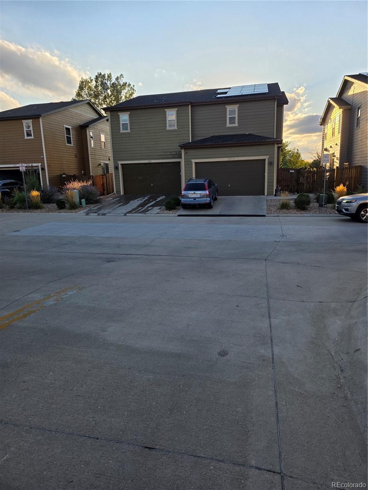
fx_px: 326
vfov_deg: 73.9
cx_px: 184
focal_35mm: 23
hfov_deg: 58.9
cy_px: 245
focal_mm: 6.3
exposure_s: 1/4766
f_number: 1.7
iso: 80
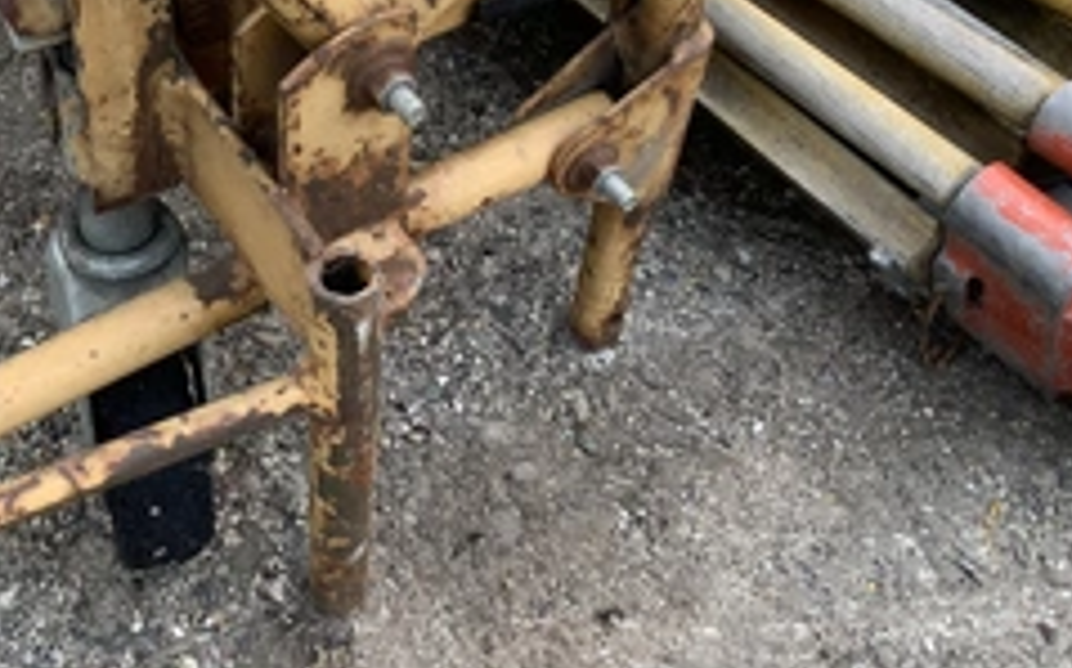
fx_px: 1606
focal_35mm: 55
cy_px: 161
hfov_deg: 36.1
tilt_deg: -46.9
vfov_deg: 23.3
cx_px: 274
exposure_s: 1/122
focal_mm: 3.3
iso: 25
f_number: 2.4
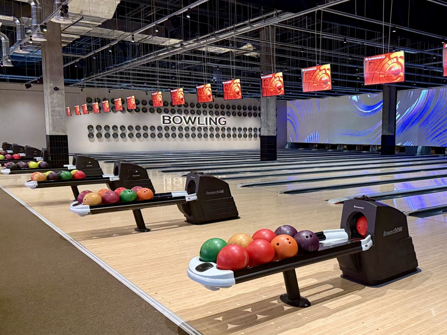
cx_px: 309
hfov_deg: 52.6
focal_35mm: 34
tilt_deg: -5.6
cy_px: 181
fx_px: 439
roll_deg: -0.1
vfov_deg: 41.8
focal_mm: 6.76
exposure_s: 1/44
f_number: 1.78
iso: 800
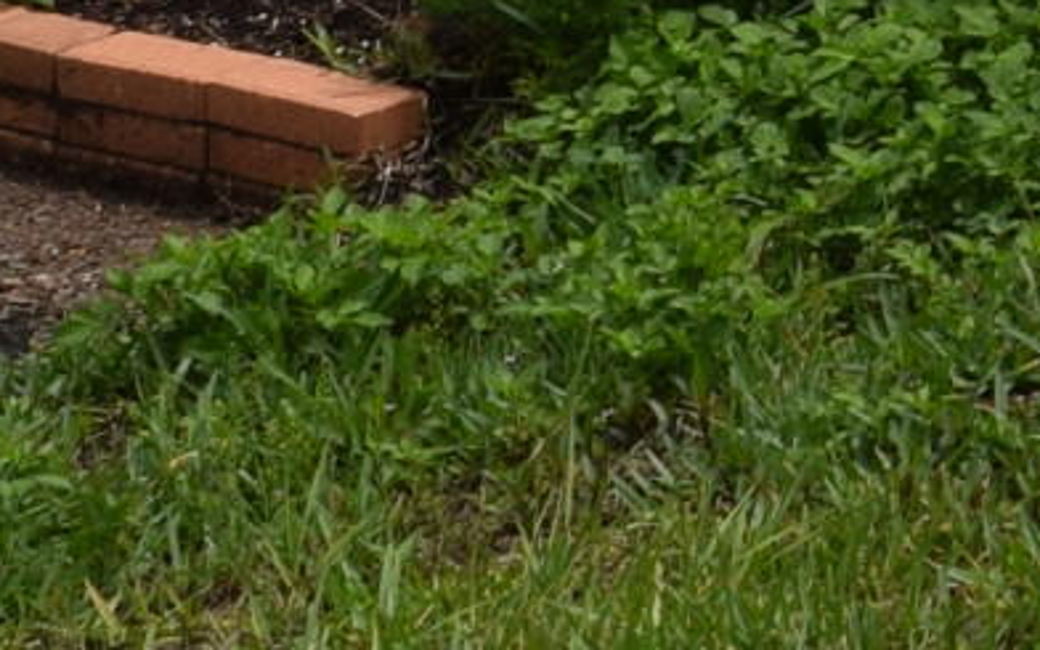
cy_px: -1600
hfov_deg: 7.7
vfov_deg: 4.8
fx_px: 7284
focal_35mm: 257
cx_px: 2332
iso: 200
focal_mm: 22
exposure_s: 1/500
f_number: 11
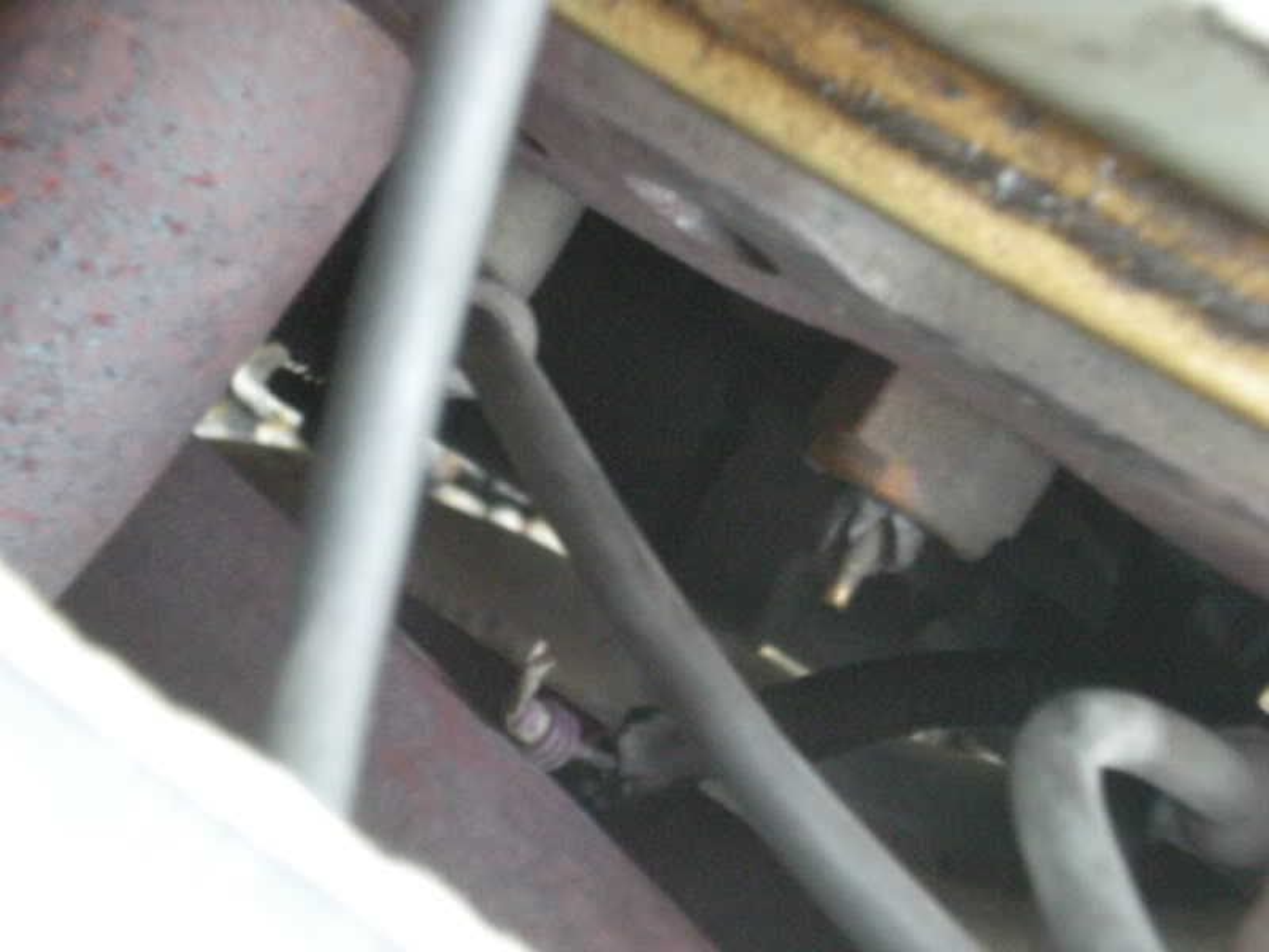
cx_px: 634
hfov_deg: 22.5
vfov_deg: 17.0
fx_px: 3189
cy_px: 476
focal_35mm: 87
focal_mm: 14.3
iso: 800
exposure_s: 1
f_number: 5.1
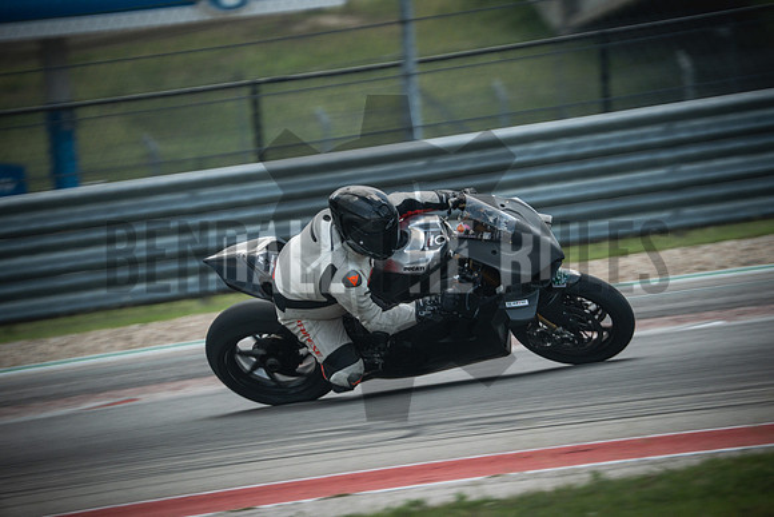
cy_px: 258
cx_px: 387
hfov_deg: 3.4
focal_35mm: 600
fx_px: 12902
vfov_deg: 2.3
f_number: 5.6
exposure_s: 1/500
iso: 500
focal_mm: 400
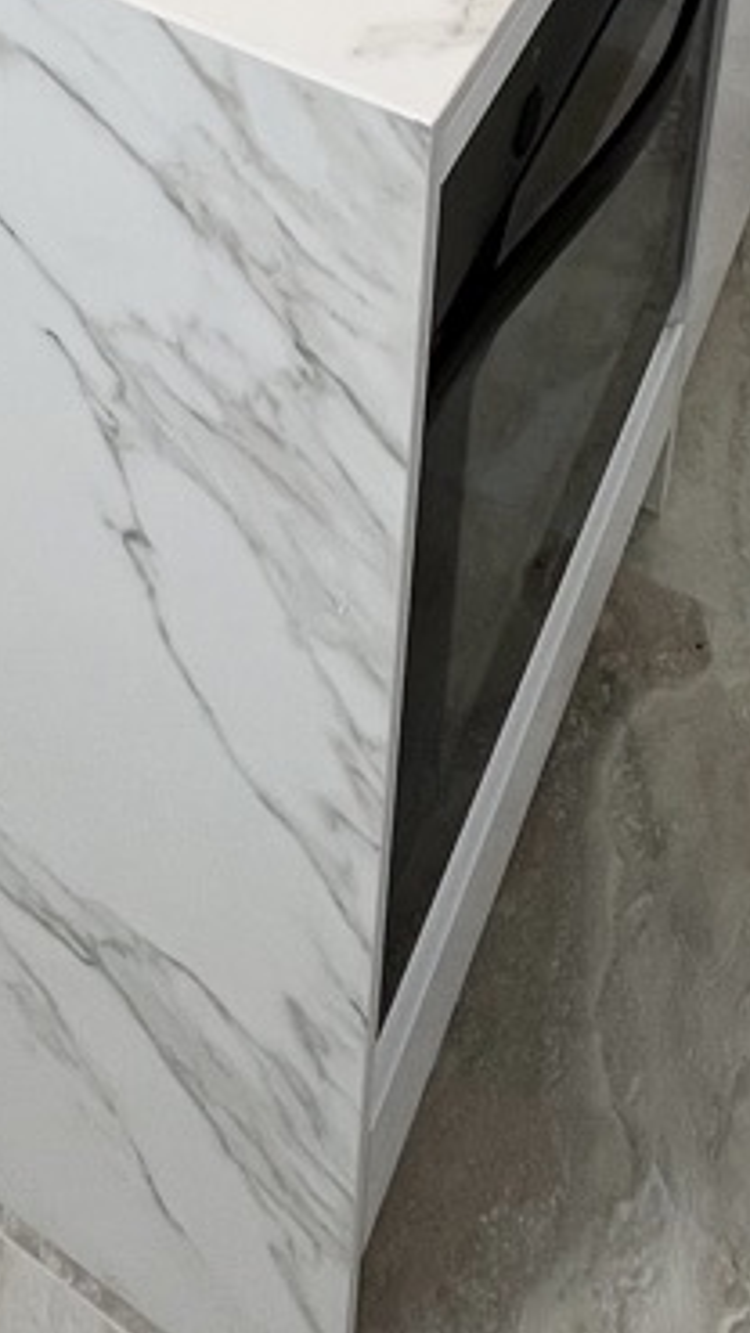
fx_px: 1733
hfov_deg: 24.3
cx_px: 267
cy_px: -681
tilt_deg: -18.6
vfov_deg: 27.8
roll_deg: -2.3
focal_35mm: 49
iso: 32
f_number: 1.8
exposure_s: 1/103
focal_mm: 1.57
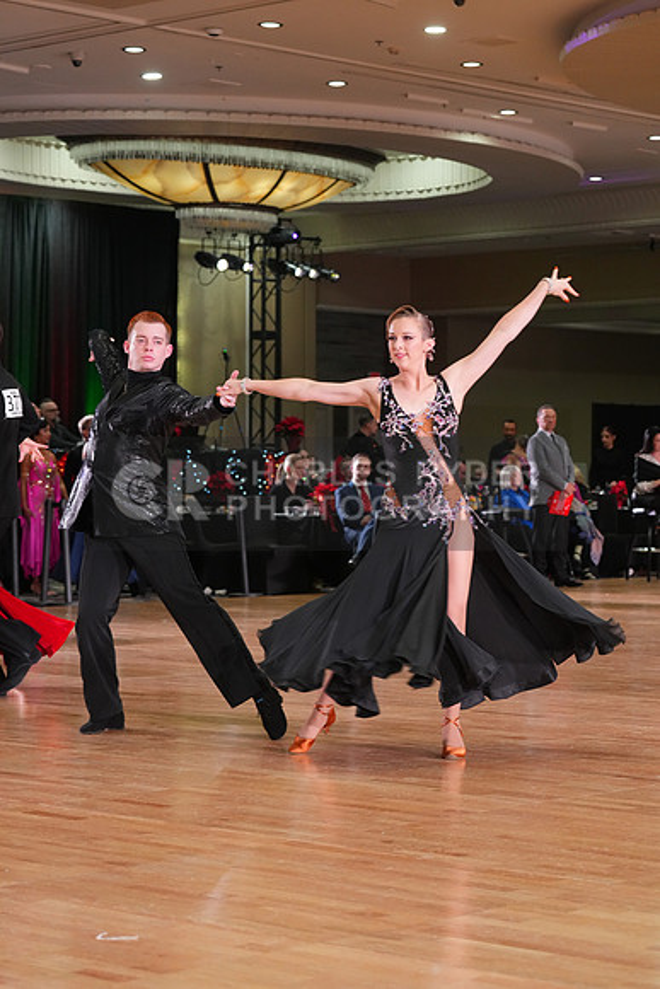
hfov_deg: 16.3
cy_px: 494
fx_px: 2308
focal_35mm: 84
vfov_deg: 24.2
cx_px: 330
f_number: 5.6
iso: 3200
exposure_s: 1/200
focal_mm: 84
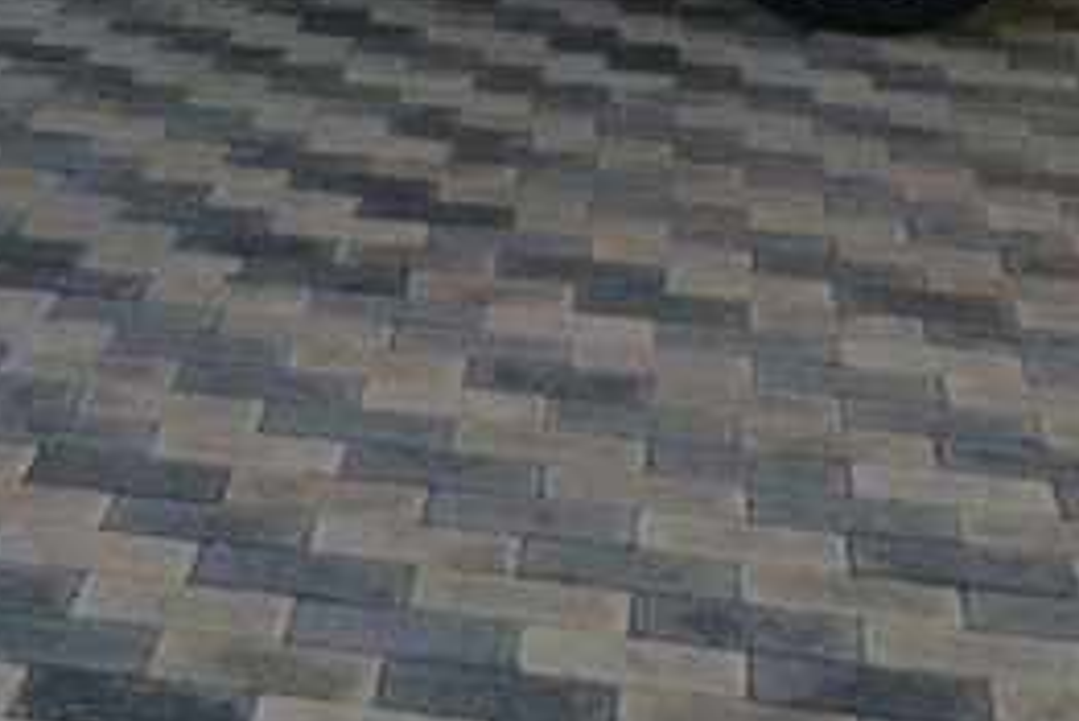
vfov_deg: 16.8
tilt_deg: -10.2
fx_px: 2279
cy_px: -262
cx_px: 272
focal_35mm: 76
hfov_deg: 26.3
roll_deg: +1.7
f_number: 2.2
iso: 320
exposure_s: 1/33
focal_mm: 4.15
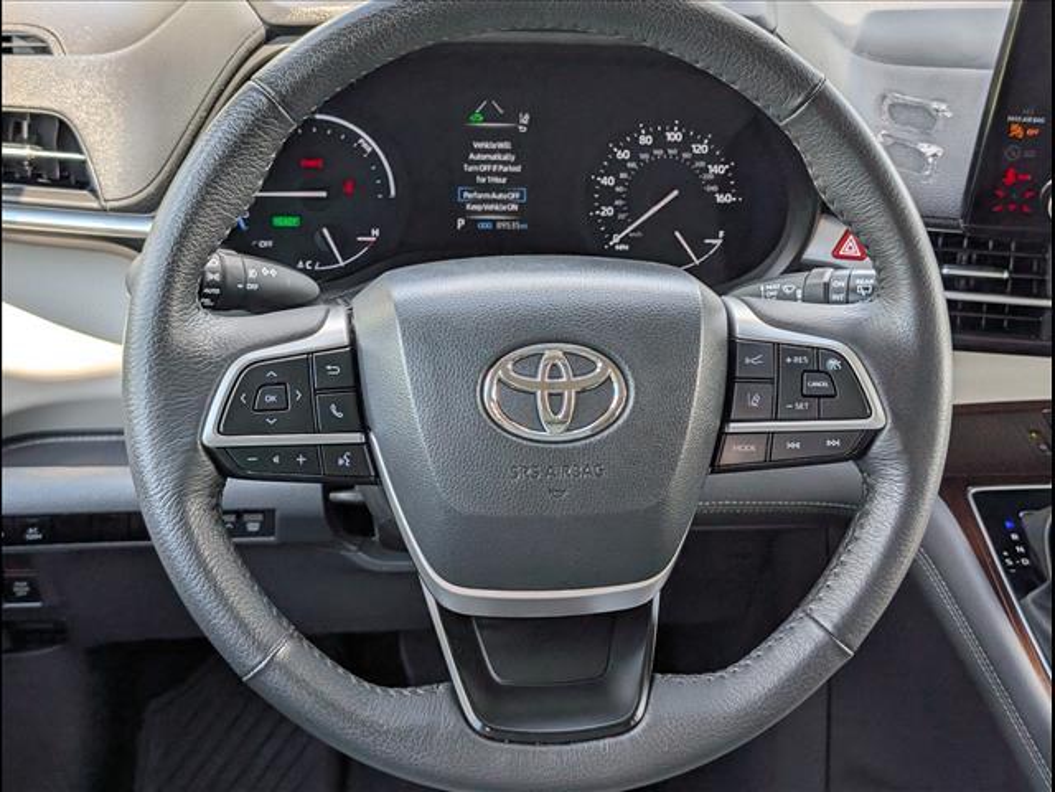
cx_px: 528
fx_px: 1493
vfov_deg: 29.7
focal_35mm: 49
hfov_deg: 38.9
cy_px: 396
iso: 27
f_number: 1.68
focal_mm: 6.9
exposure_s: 1/204
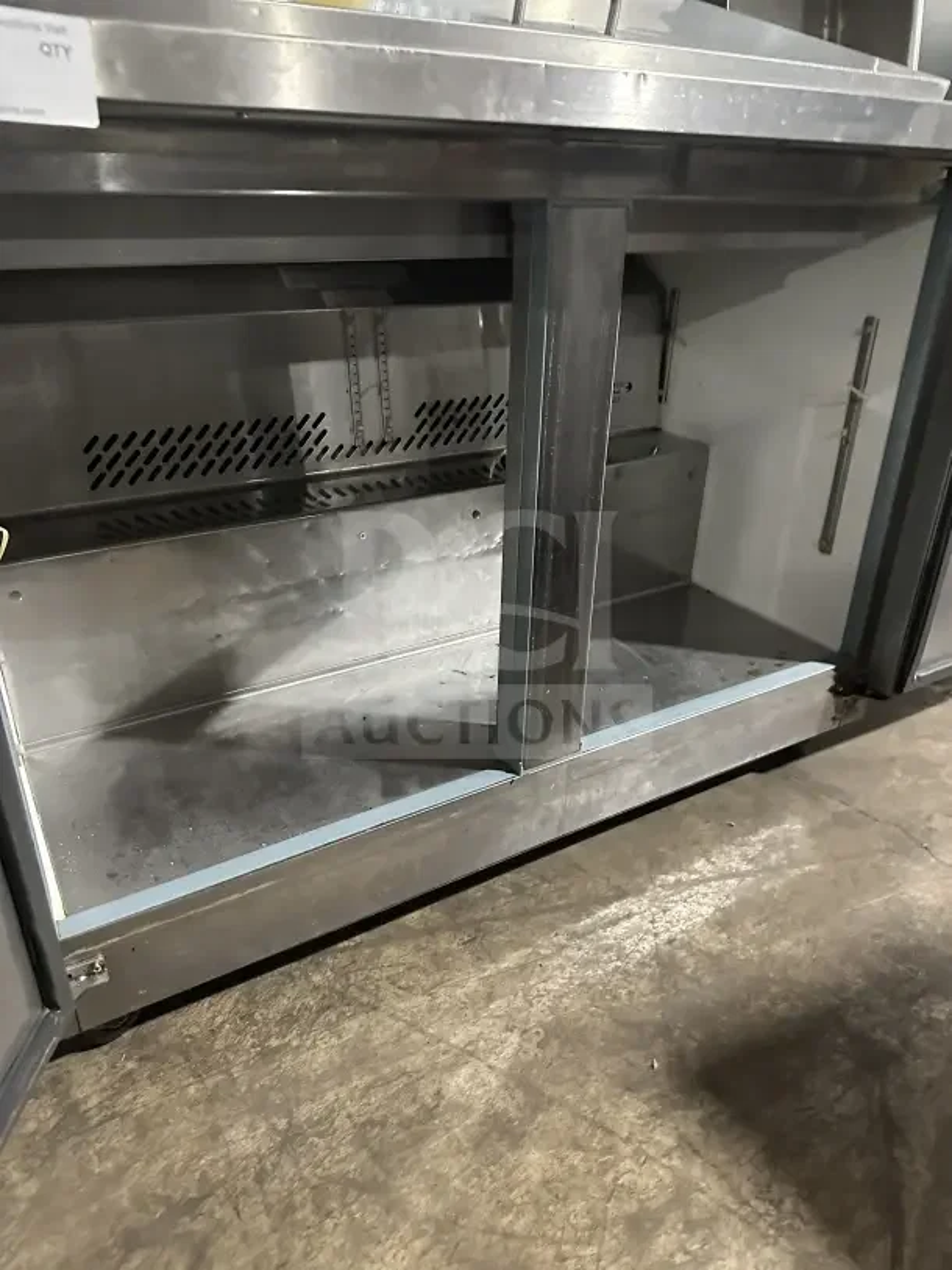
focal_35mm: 24
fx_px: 880
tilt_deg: -23.2
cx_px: 476
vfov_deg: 71.6
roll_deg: +0.5
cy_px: 635
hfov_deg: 56.8
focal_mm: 6.86
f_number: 1.78
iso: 1000
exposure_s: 1/40
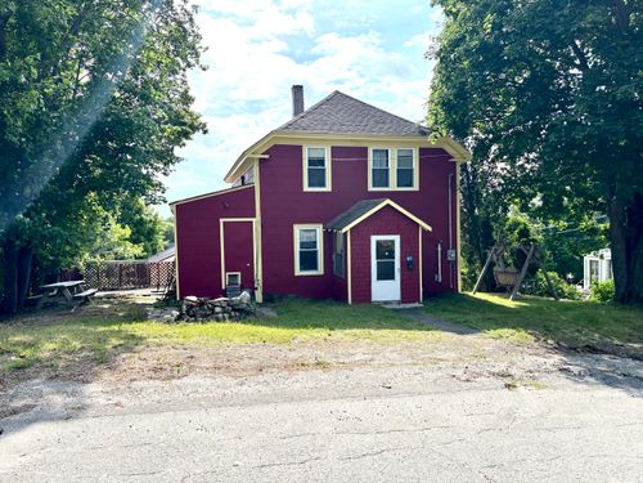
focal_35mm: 26
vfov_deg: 53.1
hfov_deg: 67.3
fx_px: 483
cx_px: 322
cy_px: 242
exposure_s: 1/2024
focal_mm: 5.96
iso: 50
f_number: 1.6
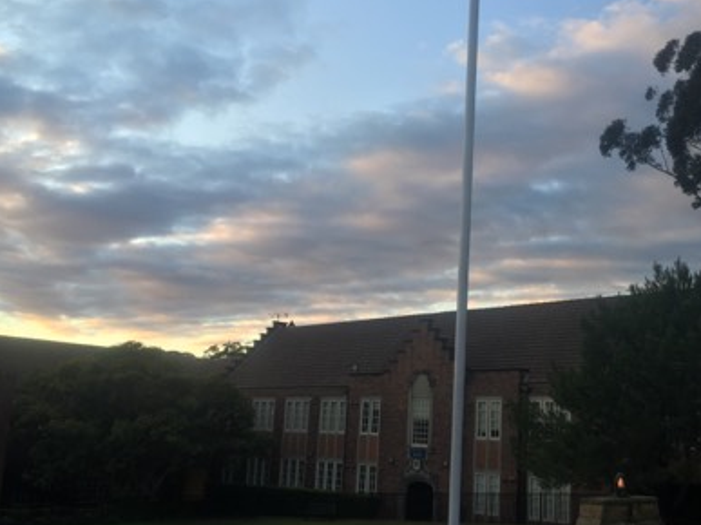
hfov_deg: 47.5
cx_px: 435
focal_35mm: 39
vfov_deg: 36.8
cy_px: 290
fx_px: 790
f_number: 2.2
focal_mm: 4.15
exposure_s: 1/223
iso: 32
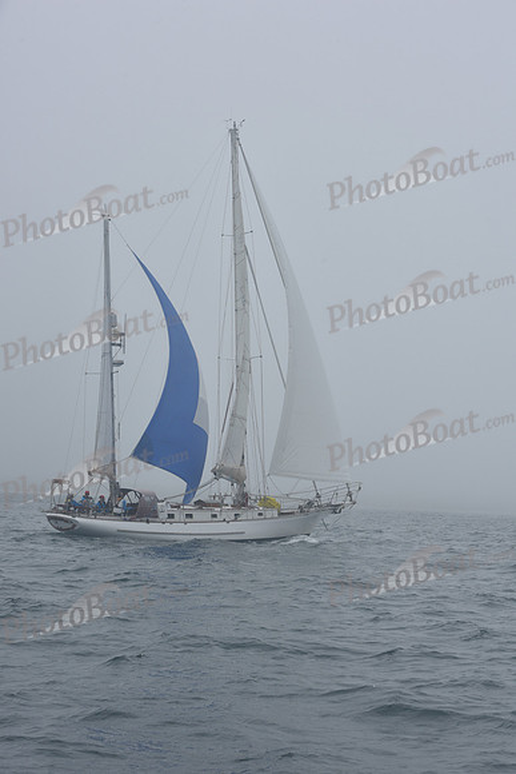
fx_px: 1504
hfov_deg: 19.5
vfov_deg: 28.8
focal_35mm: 70
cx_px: 258
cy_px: 387
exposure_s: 1/800
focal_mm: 70
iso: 250
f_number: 11
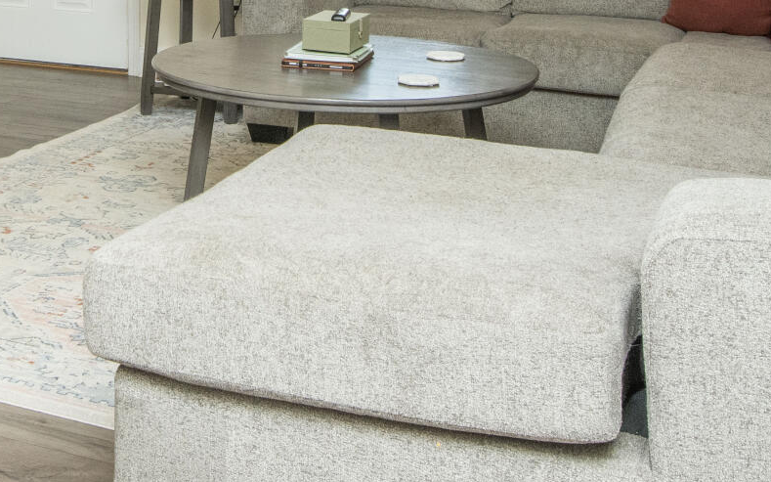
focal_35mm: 62
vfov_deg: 19.4
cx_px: 124
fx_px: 1303
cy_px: -141
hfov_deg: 31.9
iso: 400
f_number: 9
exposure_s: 1/125
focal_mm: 16
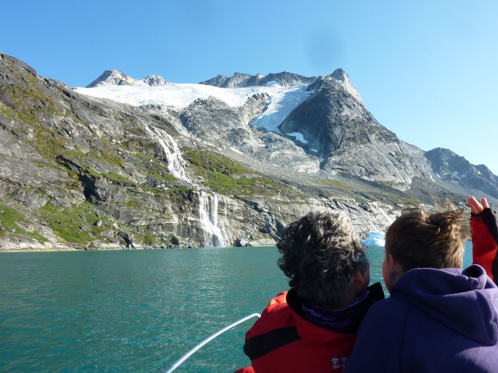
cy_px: 186
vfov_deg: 54.9
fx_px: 360
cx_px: 249
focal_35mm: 25
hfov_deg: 69.4
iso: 80
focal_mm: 4.1
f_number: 4
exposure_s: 1/400
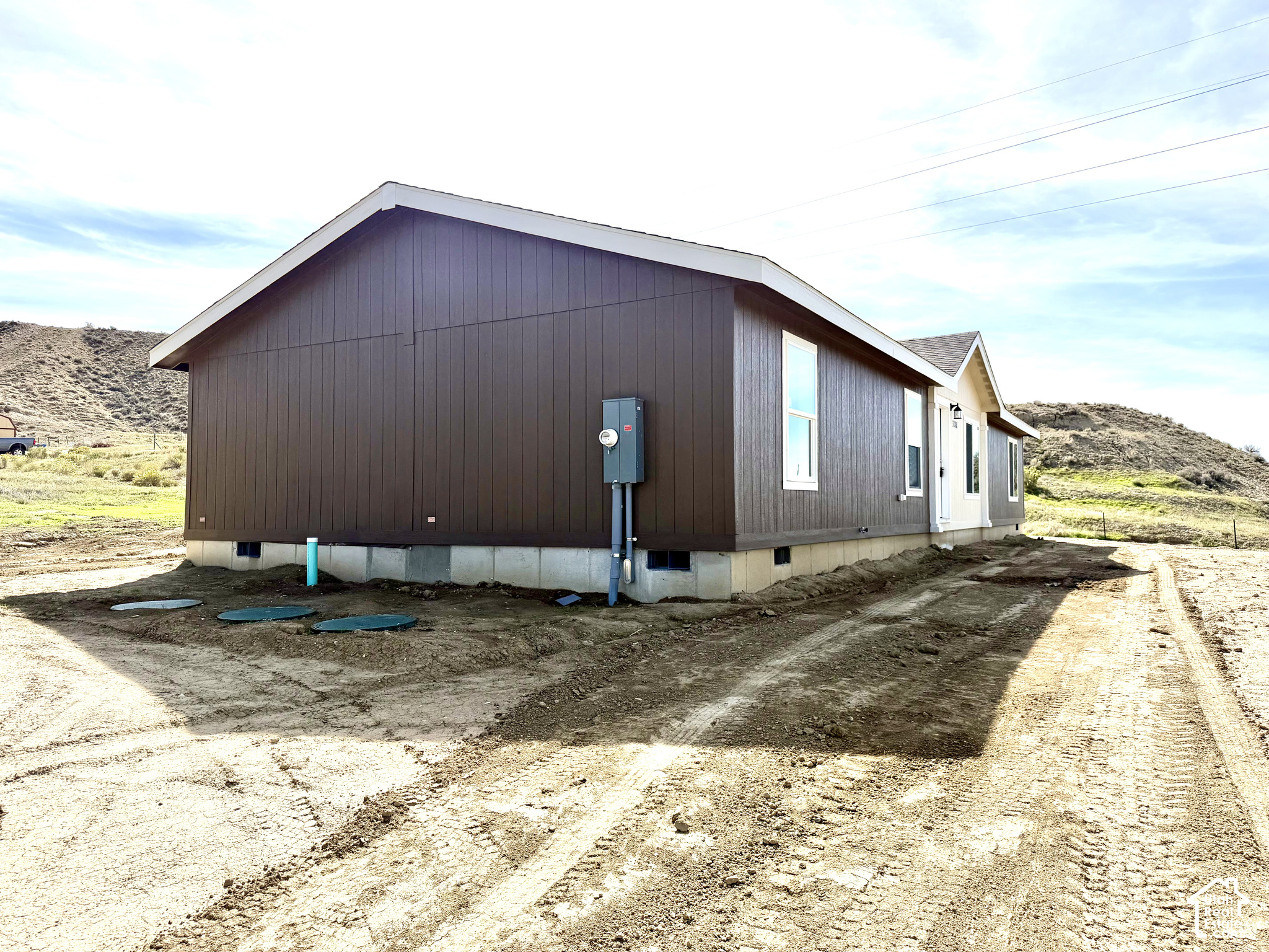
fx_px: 880
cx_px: 634
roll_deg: +1.2
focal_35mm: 24
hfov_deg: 71.6
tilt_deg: +2.7
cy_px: 476
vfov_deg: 56.8
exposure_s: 1/7353
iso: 80
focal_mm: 6.76
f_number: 1.78
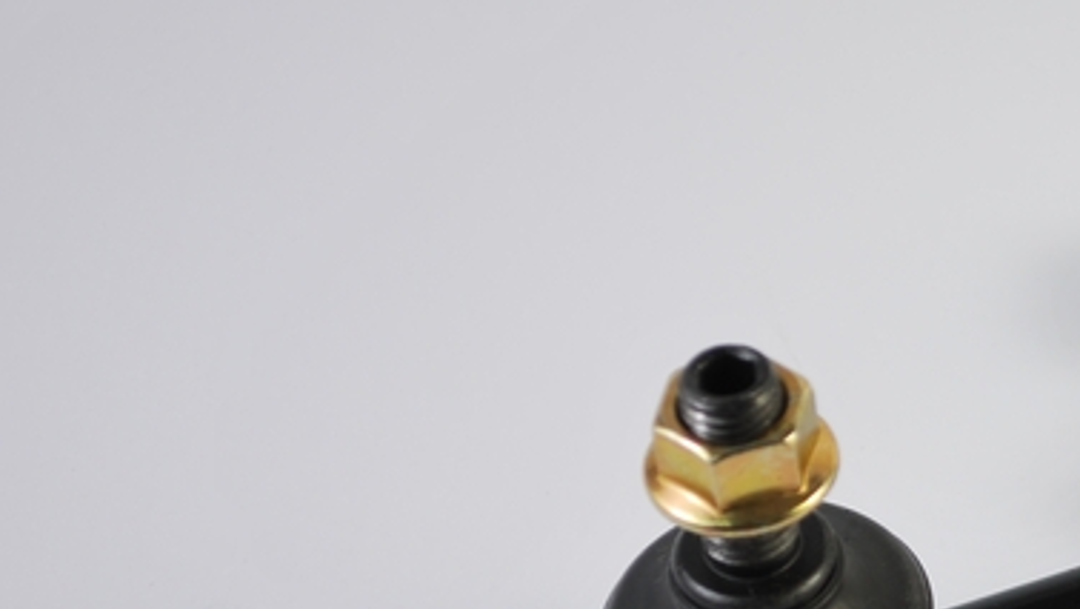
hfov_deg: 11.6
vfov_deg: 6.6
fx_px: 5246
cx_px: 1100
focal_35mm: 183
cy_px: 553
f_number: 5.6
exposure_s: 1/40
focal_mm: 55
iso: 100
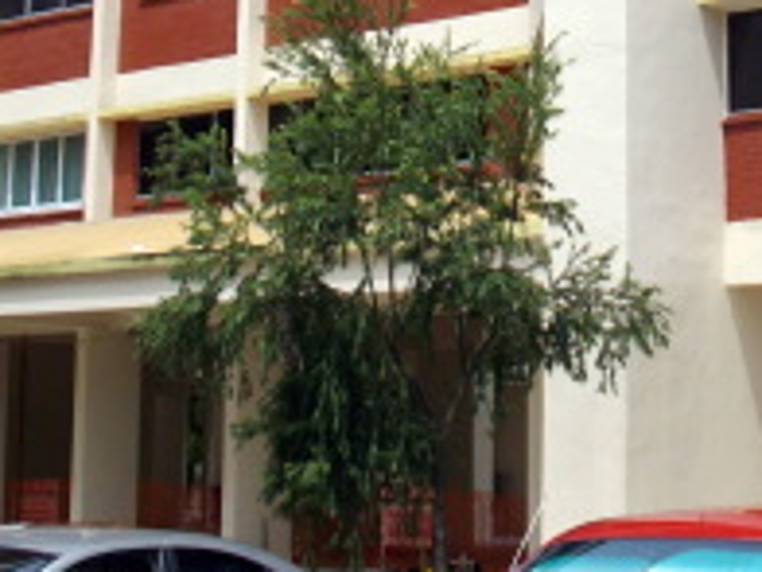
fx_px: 2289
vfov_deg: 13.7
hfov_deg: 18.7
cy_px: -156
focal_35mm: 104
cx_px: 606
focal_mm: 6.2
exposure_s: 1/400
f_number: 5.6
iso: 80
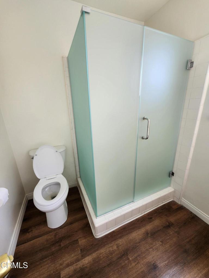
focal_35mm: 13
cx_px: 104
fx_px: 105
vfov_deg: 106.2
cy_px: 139
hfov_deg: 89.9
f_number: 2.2
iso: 64
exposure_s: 1/60
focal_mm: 2.2
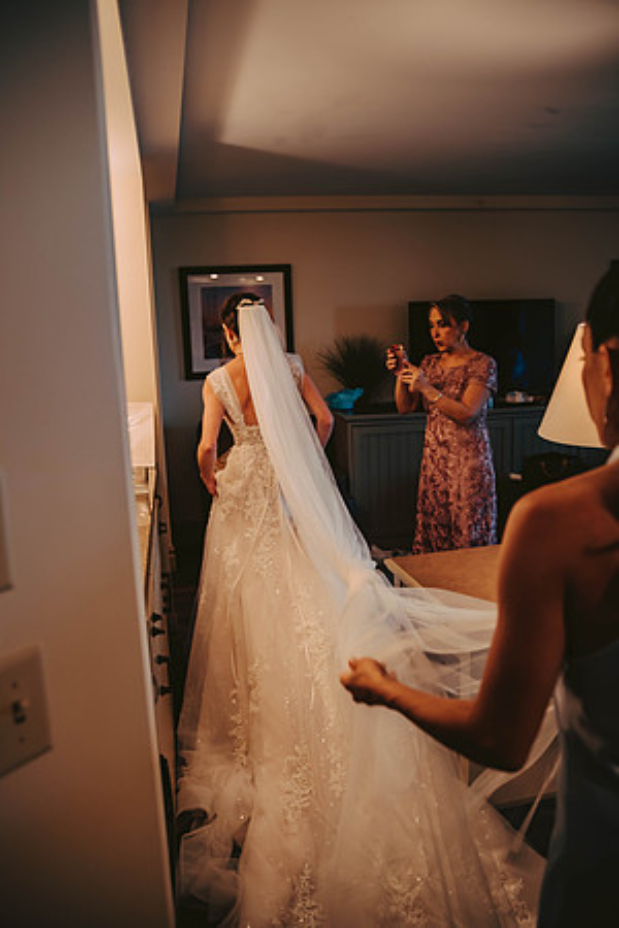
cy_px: 464
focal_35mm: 28
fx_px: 722
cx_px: 310
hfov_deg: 46.4
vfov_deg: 65.5
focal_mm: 28
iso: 800
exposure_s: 1/125
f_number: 2.8
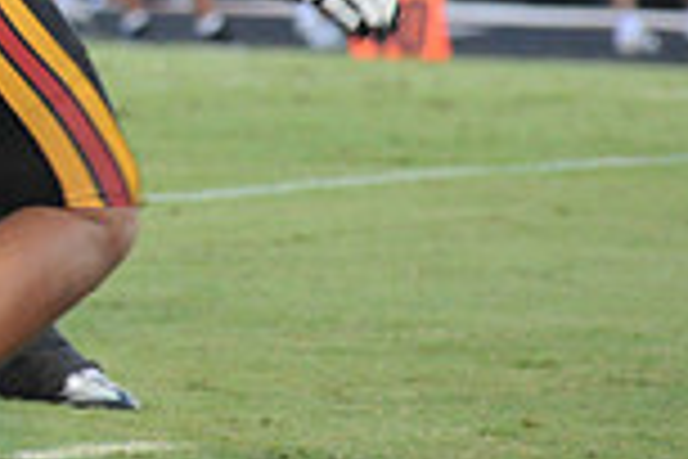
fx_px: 14523
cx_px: -544
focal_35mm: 760
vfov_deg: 1.8
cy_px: -274
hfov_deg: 2.7
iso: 4000
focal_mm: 200
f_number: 5.6
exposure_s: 1/250
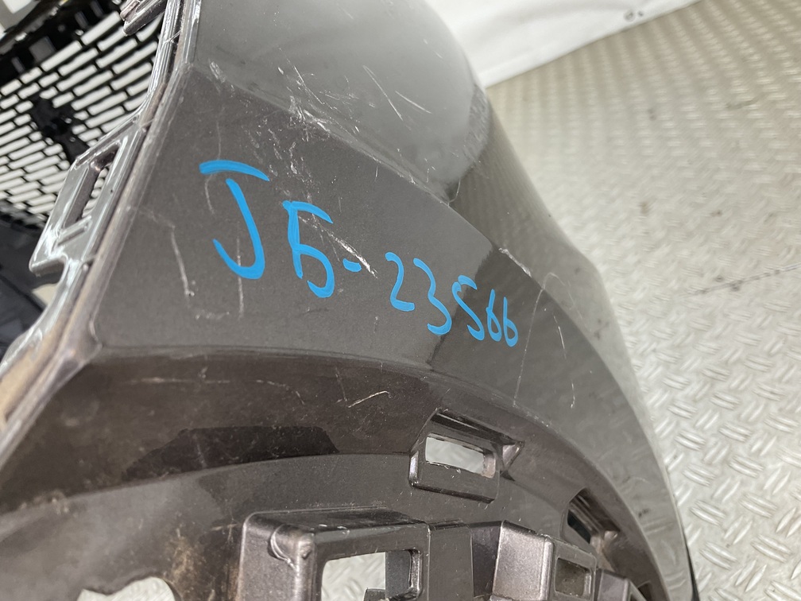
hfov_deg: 61.7
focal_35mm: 29
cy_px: 300
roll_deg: +27.1
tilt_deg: -29.7
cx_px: 400
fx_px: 671
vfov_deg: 48.2
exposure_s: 1/100
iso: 40
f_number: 1.8
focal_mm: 3
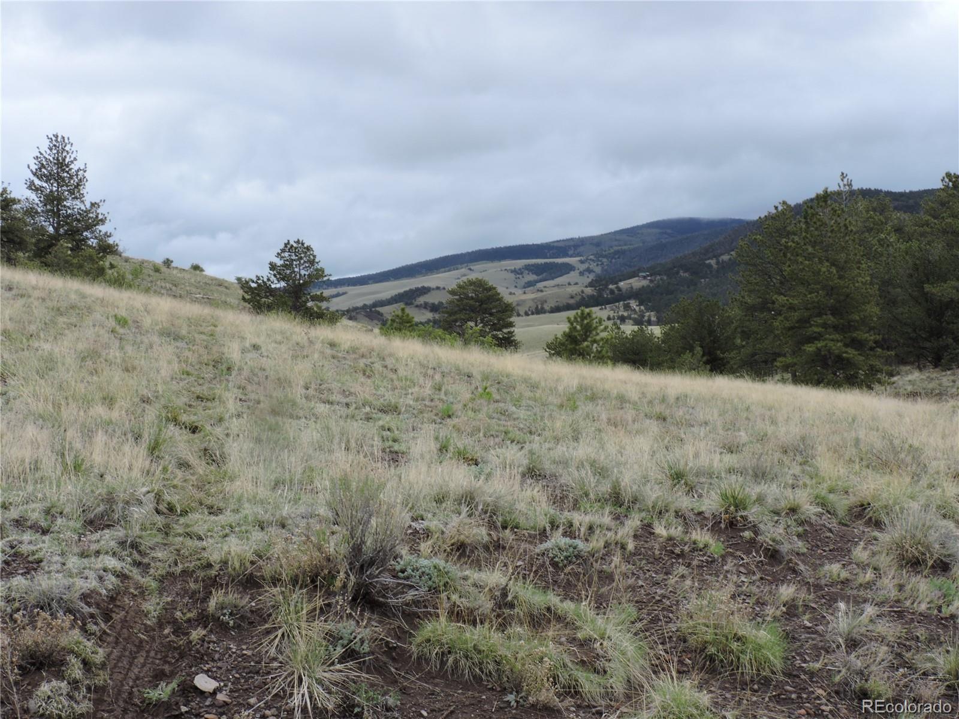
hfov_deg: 34.9
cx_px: 480
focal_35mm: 55
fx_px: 1524
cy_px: 360
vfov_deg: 26.6
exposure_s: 1/60
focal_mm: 9.8
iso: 100
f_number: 8.2
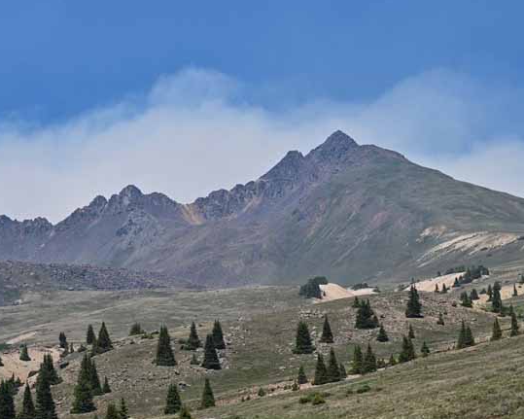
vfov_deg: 21.5
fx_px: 1101
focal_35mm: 71
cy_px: 223
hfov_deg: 26.7
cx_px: 315
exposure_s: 1/800
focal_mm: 51
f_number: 6.3
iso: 64
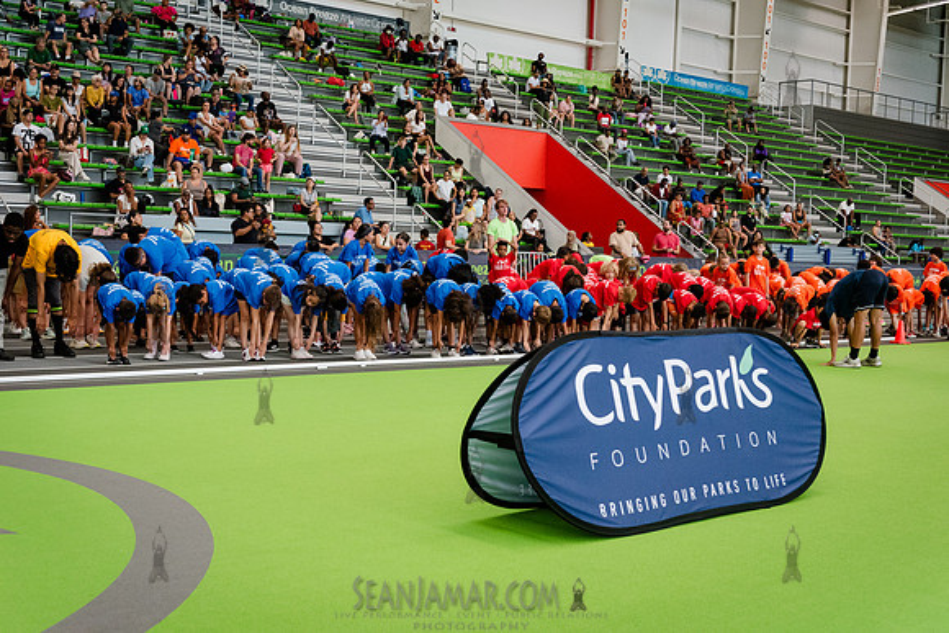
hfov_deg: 43.6
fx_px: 1186
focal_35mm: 45
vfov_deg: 29.9
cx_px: 474
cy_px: 316
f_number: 4
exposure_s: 1/1000
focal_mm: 45
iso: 6400
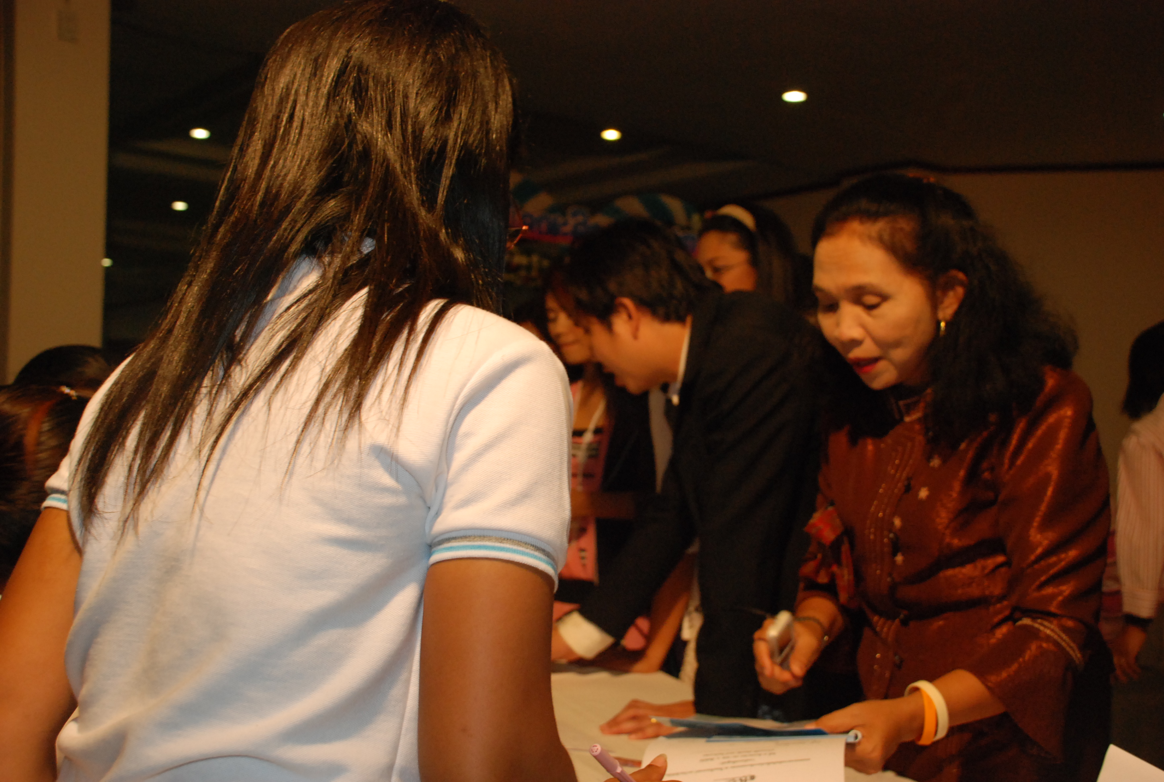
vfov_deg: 32.0
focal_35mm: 42
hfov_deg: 46.3
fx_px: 1361
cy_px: 391
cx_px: 582
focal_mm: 28
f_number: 5
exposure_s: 1/60
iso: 1000
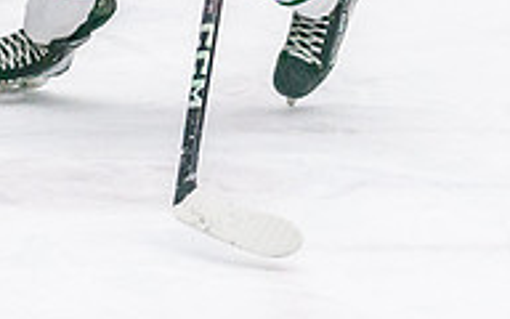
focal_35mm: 390
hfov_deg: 5.4
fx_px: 5421
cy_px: -422
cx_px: 96
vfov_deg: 3.3
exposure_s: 1/1250
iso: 3200
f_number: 2.8
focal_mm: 86
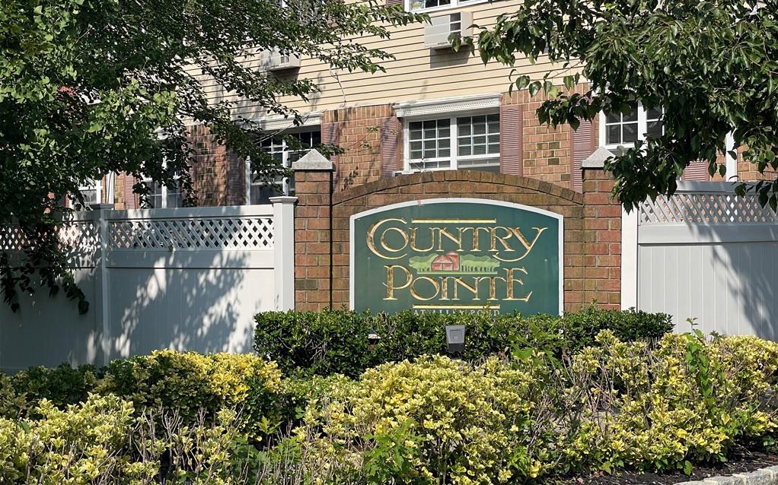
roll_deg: -0.4
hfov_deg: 30.2
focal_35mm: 68
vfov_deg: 19.1
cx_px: 389
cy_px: 256
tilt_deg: +1.0
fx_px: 1441
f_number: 2.2
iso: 20
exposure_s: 1/1233
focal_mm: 7.5
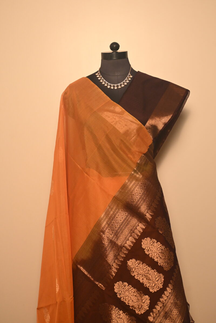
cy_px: 162
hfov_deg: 26.5
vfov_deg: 38.9
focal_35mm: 51
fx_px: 459
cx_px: 108
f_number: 6.3
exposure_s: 1/100
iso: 1600
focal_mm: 34
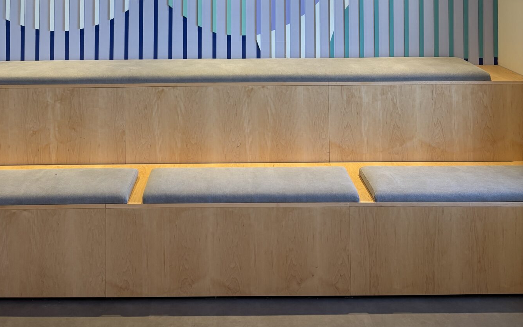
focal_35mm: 42
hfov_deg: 47.1
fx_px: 599
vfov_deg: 26.9
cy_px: -70
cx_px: 226
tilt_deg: +1.6
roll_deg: -1.0
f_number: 1.6
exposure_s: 1/120
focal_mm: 5.96
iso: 80
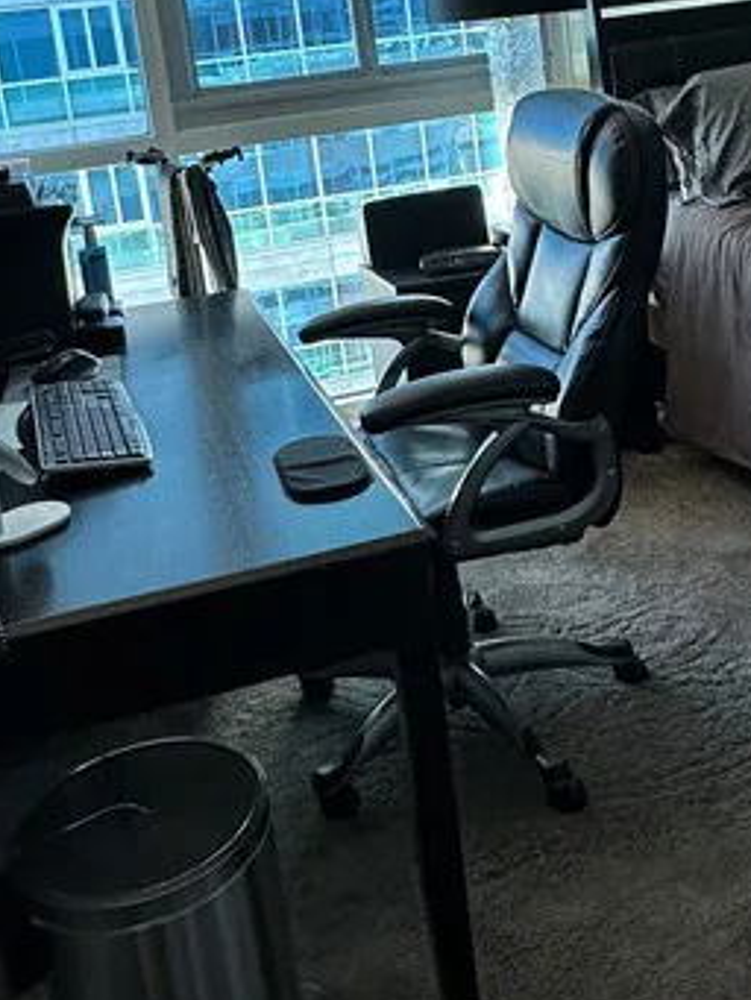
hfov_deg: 34.2
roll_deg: +6.7
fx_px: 1214
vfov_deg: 43.3
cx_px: 466
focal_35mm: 42
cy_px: 243
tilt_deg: -10.4
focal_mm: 2.22
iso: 160
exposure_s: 1/120
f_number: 2.2
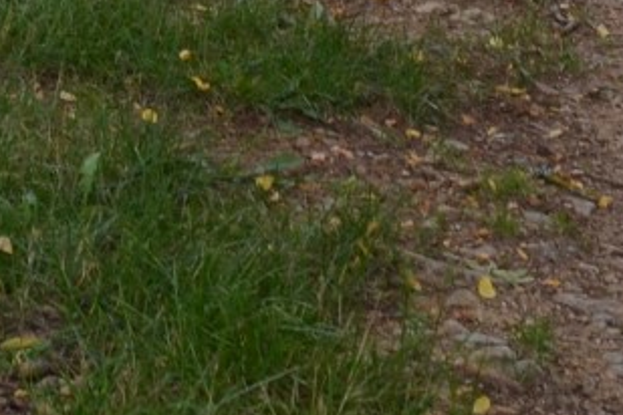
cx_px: 155
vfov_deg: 7.1
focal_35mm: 175
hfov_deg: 11.7
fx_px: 3028
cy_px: -789
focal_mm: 18
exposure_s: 1/125
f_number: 5.6
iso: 100
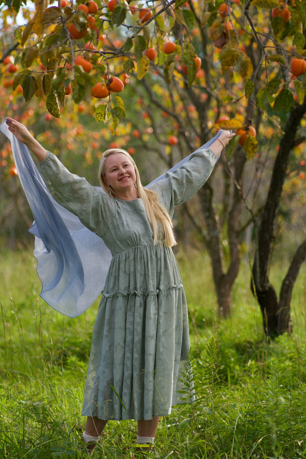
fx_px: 1619
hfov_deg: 10.8
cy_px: 230
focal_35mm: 127
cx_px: 153
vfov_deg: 16.1
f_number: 2.2
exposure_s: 1/800
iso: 100
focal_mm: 85
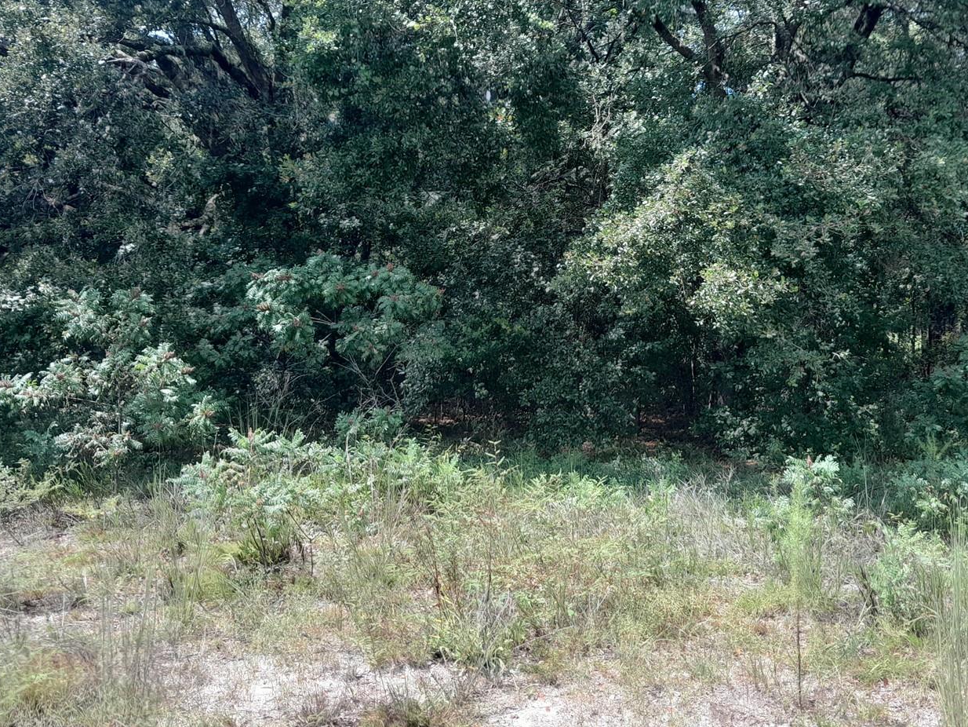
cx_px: 558
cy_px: 258
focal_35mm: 35
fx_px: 979
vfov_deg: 40.3
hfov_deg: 52.4
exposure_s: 1/120
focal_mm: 4
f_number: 1.8
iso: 40
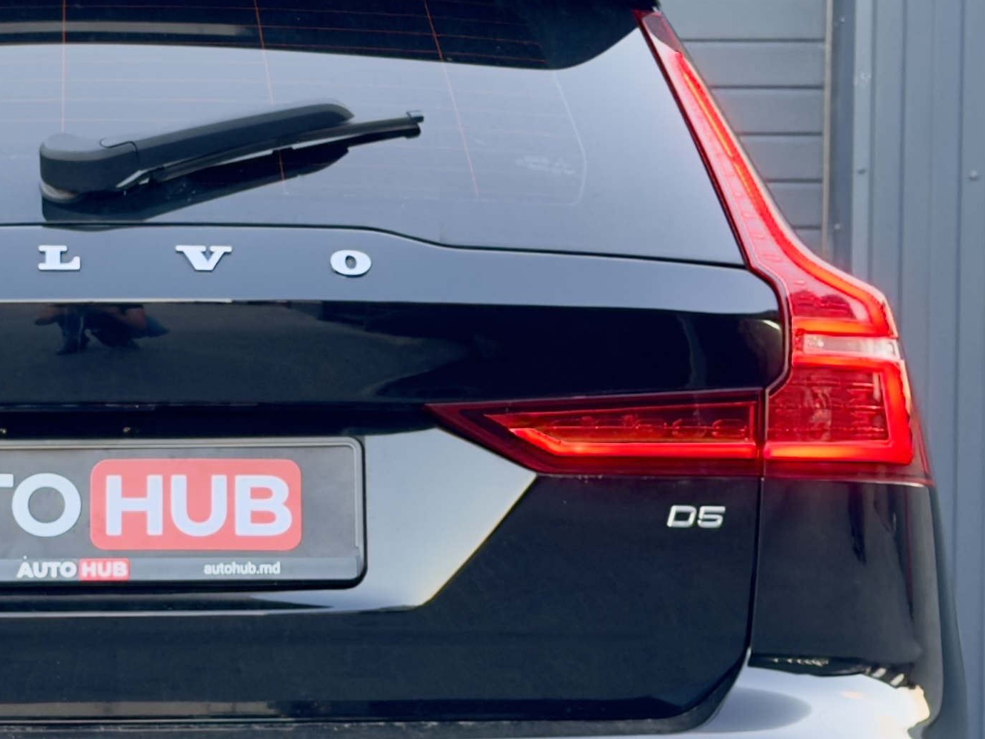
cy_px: 596
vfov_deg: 10.6
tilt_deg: +0.7
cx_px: 93
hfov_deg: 14.0
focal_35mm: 140
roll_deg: -0.3
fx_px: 3984
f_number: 1.78
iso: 100
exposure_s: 1/69
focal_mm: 6.76
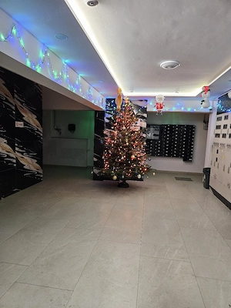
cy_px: 154
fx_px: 205
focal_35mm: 23
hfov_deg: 58.9
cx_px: 116
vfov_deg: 73.9
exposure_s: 1/38
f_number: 1.8
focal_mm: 5.4
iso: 640
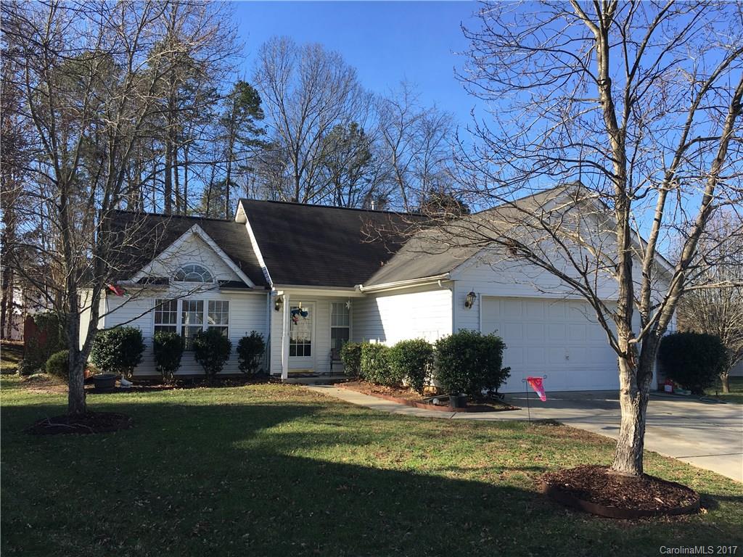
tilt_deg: +5.8
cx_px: 372
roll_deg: +0.1
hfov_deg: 61.7
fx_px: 622
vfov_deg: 48.2
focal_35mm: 29
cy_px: 278
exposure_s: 1/646
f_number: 2.2
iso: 25
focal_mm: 4.15
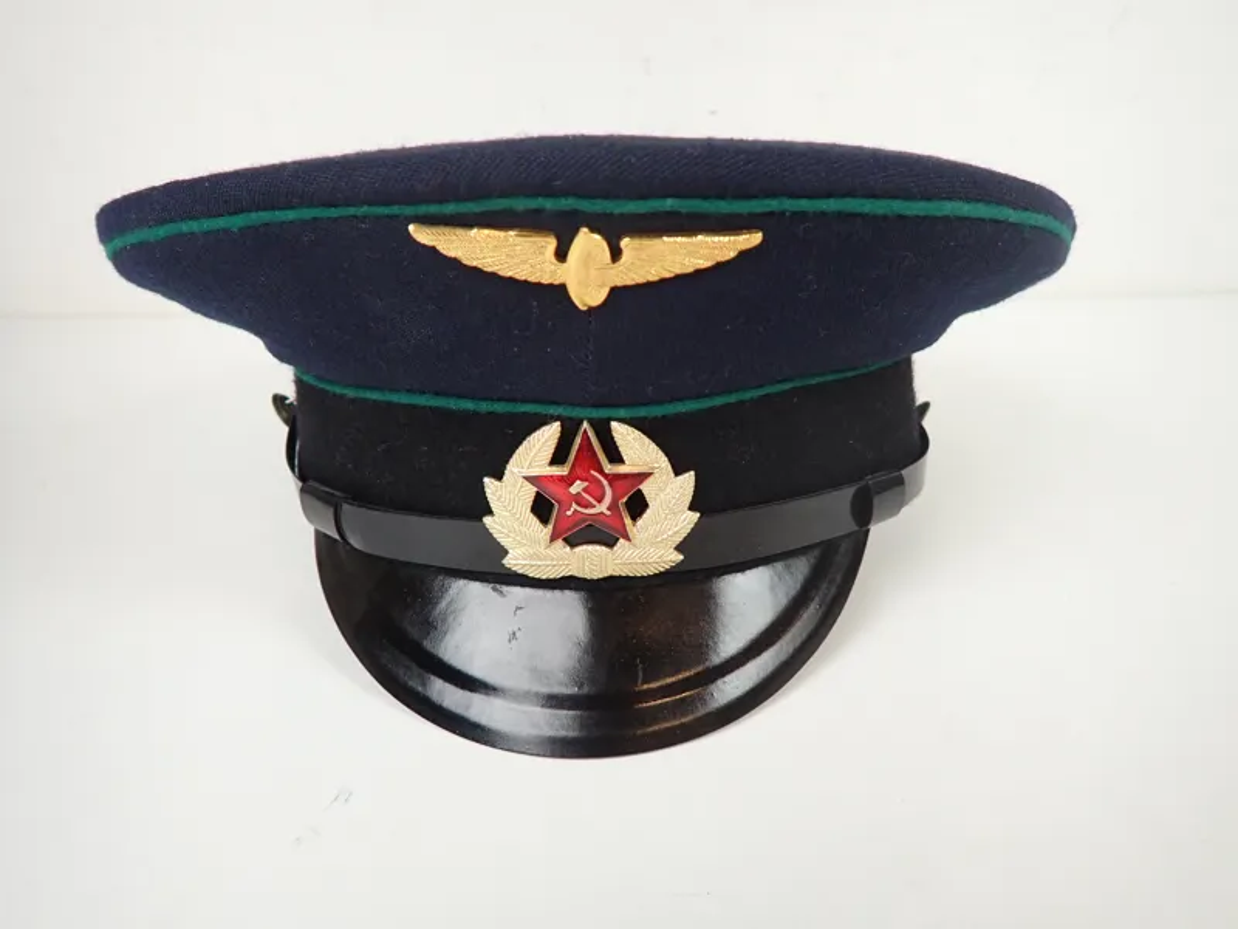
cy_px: 464
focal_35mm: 19
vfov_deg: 68.7
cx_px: 619
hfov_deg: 84.7
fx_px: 680
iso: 200
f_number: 2
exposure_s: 1/80
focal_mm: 3.33
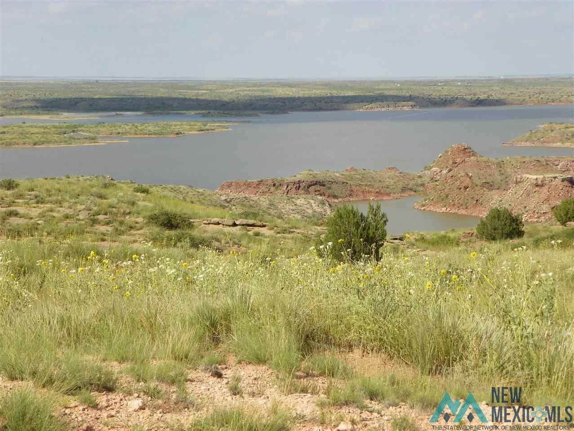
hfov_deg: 21.8
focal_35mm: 90
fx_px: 1494
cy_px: 216
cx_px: 287
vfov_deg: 16.4
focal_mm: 16
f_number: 4.5
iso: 64
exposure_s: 1/640
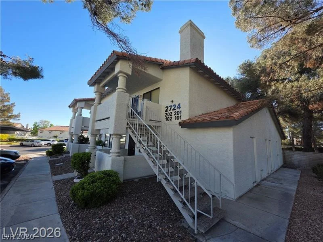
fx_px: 121
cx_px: 162
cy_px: 121
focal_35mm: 13
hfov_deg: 106.2
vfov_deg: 89.9
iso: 40
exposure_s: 1/939
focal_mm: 2.2
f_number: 1.9
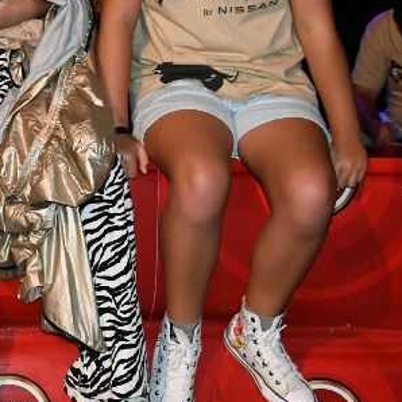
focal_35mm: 108
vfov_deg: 16.0
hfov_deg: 15.3
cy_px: 94
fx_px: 1419
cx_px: -139
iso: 3200
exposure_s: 1/60
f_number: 5
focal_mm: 25
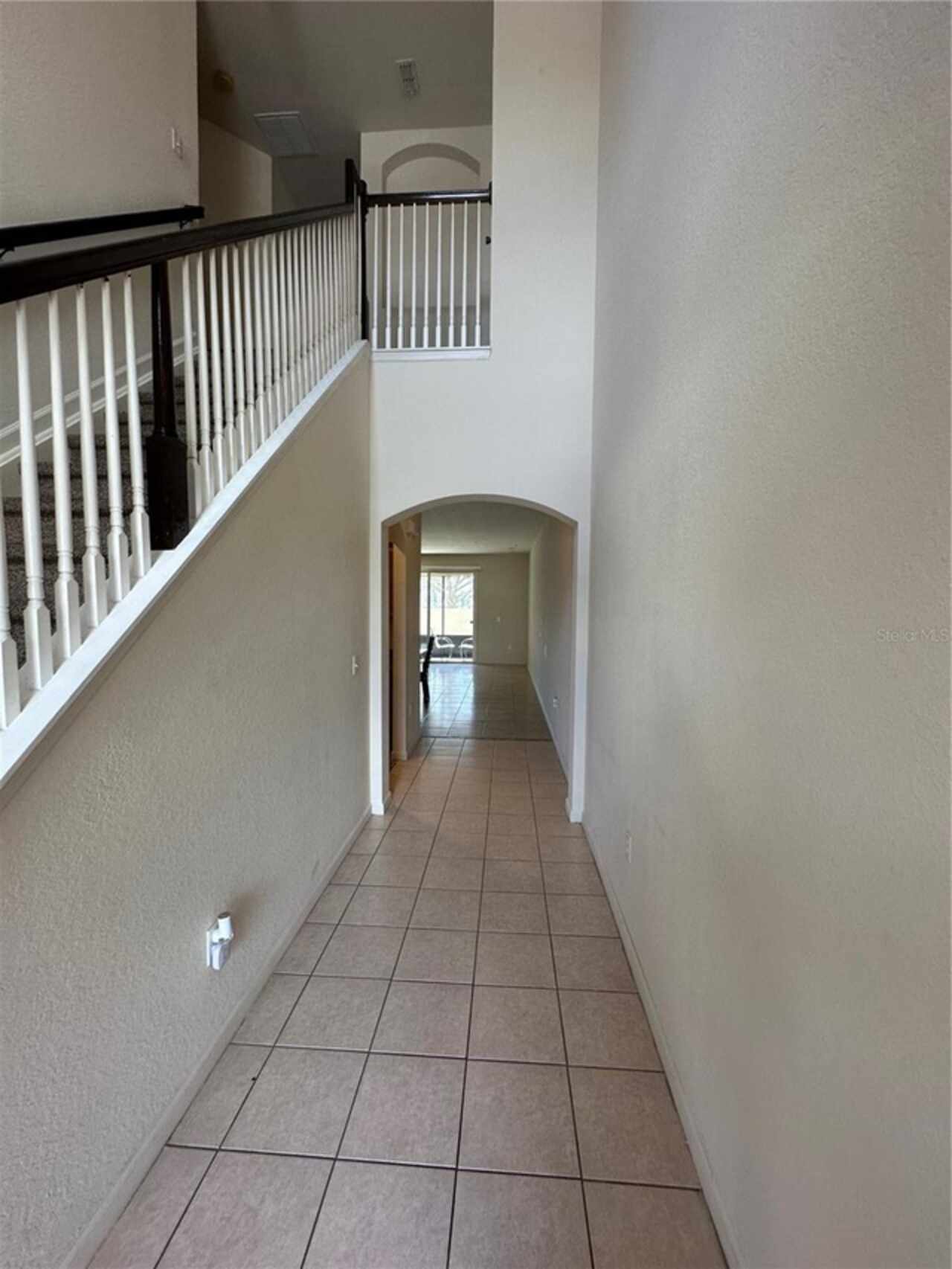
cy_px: 634
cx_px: 476
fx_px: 513
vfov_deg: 102.1
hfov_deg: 85.7
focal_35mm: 14
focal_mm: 2.22
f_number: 2.2
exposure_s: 1/120
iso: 125
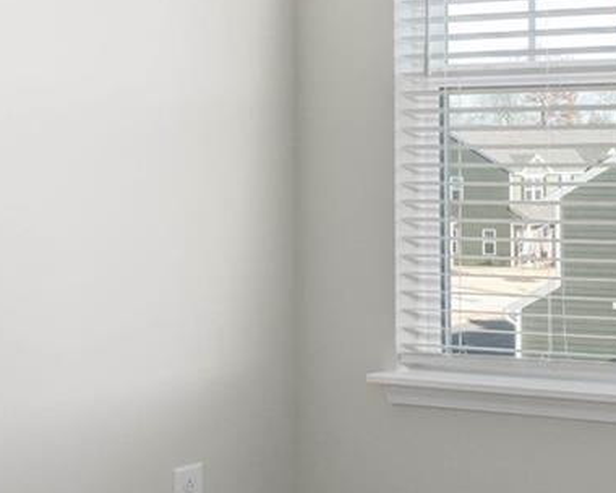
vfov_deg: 17.8
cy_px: 137
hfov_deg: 20.1
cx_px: 833
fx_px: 1568
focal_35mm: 86
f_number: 7.1
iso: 320
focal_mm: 17
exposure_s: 1/25
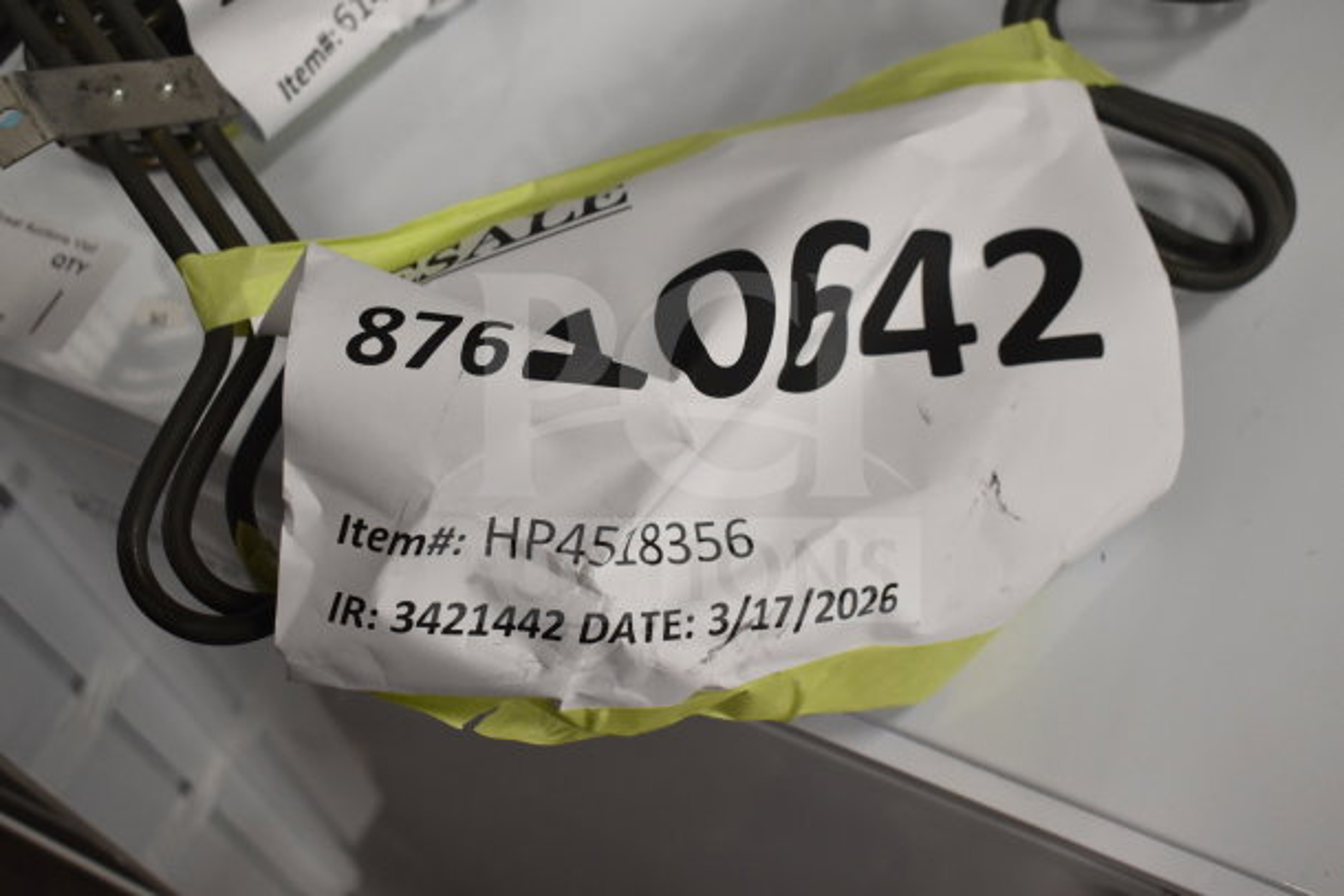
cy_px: 448
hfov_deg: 46.4
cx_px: 672
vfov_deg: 31.9
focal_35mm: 42
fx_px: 1568
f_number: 4.2
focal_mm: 28
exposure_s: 1/50
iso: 1000
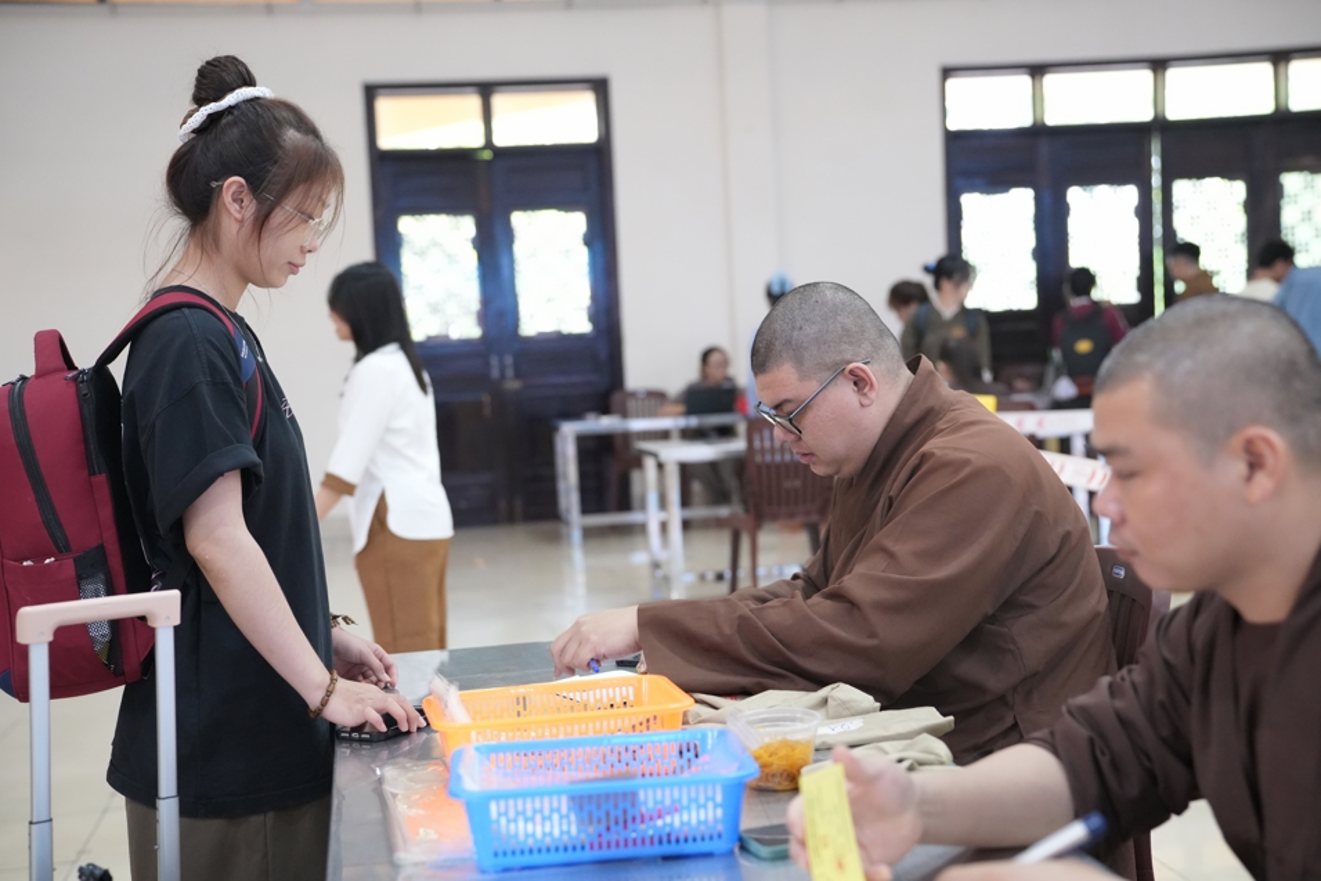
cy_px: 444
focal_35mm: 49
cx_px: 670
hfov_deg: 40.3
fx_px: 1798
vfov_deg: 27.5
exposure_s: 1/200
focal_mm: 48
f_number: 2.8
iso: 5000
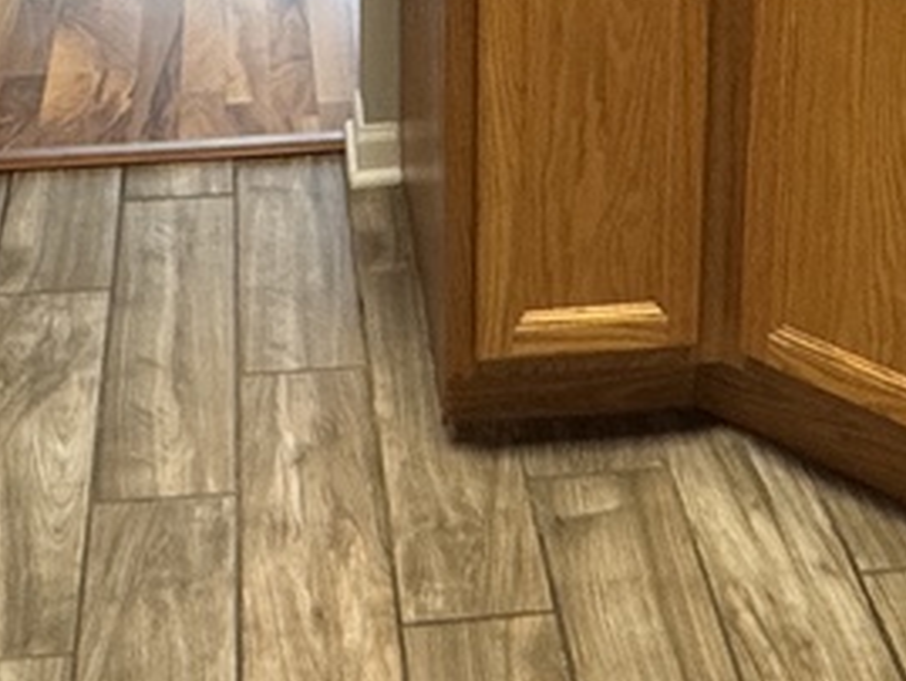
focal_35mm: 75
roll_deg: -0.1
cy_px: -438
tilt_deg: -13.1
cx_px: 455
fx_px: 1964
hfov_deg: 26.0
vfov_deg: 17.1
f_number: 2.2
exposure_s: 1/60
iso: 200
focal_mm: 2.22
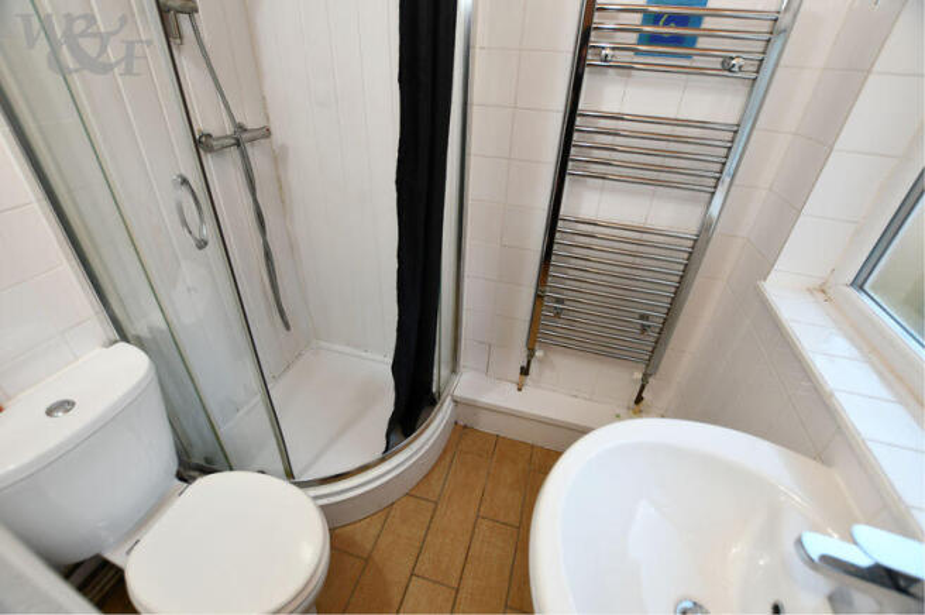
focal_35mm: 15
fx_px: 385
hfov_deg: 100.4
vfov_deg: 77.2
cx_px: 462
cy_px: 308
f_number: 4
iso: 220
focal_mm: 10
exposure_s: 1/60
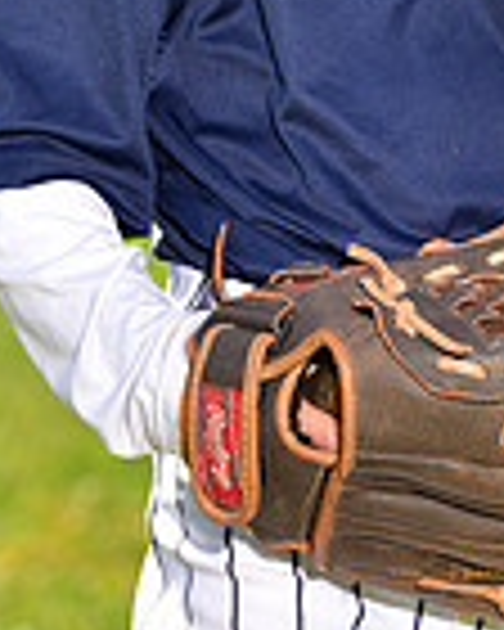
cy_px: -418
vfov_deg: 3.9
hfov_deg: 3.2
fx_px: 9080
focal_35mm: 487
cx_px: 394
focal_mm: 125
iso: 100
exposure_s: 1/250
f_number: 5.6
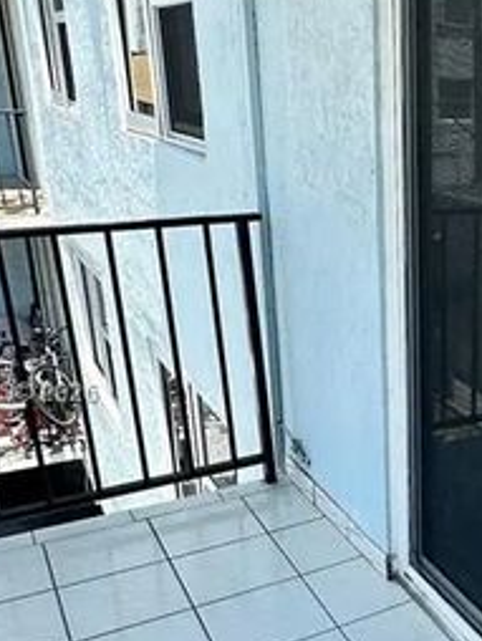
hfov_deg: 27.4
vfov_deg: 40.2
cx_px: 573
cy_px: 395
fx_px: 871
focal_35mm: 47
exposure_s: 1/633
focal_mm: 2.22
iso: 40
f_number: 2.2
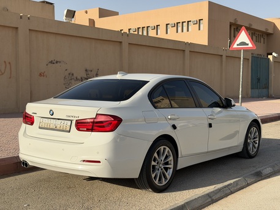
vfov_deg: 30.3
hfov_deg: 39.6
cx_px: 140
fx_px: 388
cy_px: 105
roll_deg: +0.5
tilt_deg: -4.8
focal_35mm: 48
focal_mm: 6.76
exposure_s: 1/4878
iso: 64
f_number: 1.78
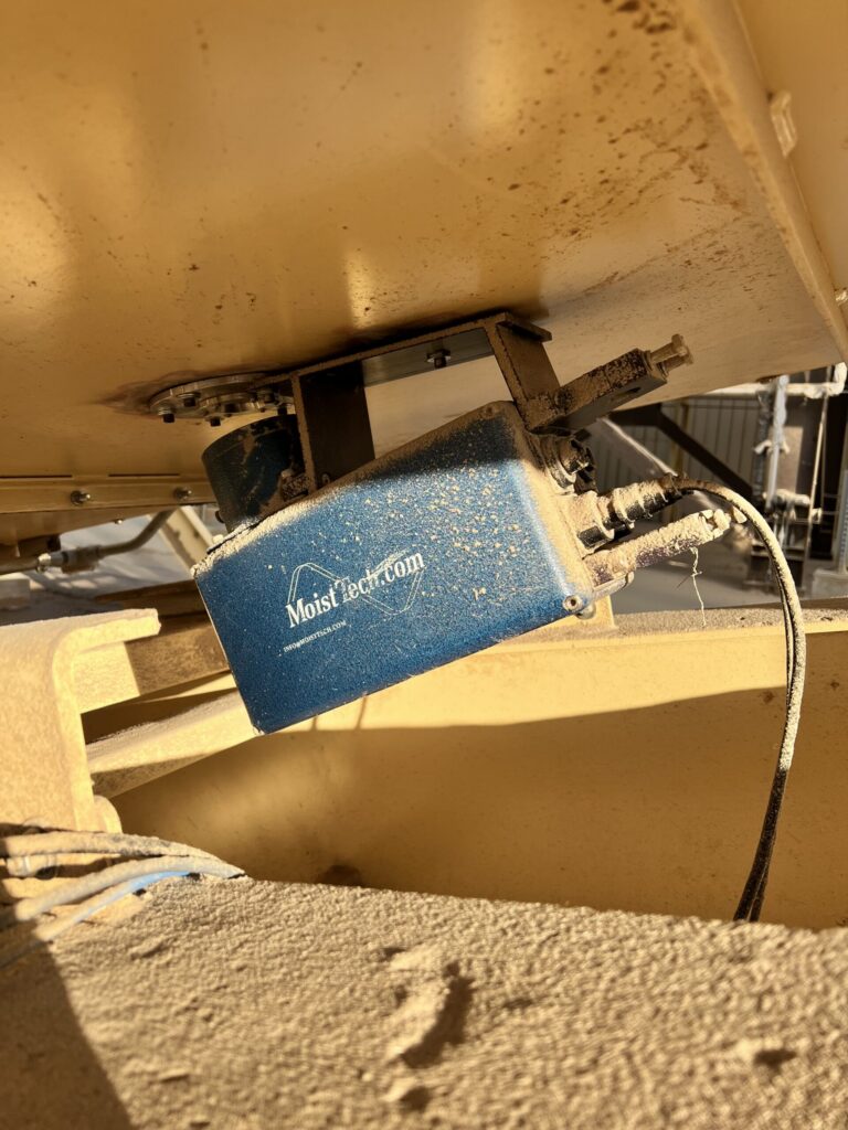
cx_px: 424
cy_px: 565
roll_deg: -3.4
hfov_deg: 53.1
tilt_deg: -7.6
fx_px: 849
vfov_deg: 67.3
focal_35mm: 26
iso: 50
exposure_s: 1/1224
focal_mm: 5.7
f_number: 1.5
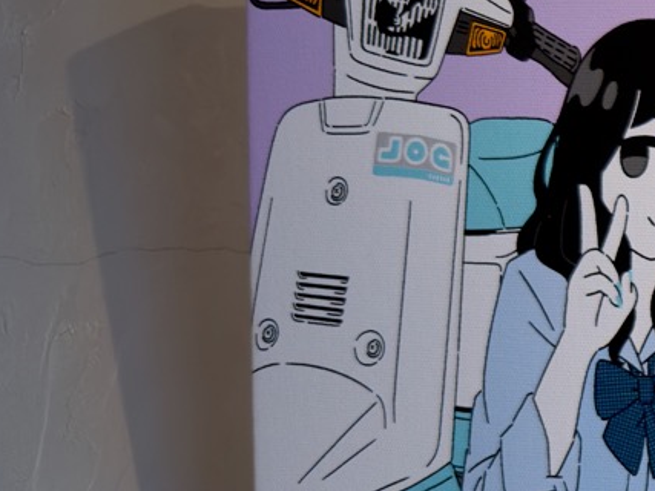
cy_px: 356
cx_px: 1193
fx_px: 1702
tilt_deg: +6.8
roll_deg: -1.6
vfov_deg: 16.3
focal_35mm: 90
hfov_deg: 17.5
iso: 80
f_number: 1.78
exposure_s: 1/50
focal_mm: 6.76
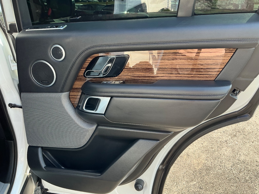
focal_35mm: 28
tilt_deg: -25.3
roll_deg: +0.1
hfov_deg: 63.4
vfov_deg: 49.7
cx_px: 130
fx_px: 209
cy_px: 97
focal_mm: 3
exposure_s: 1/149
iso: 32
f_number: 1.8
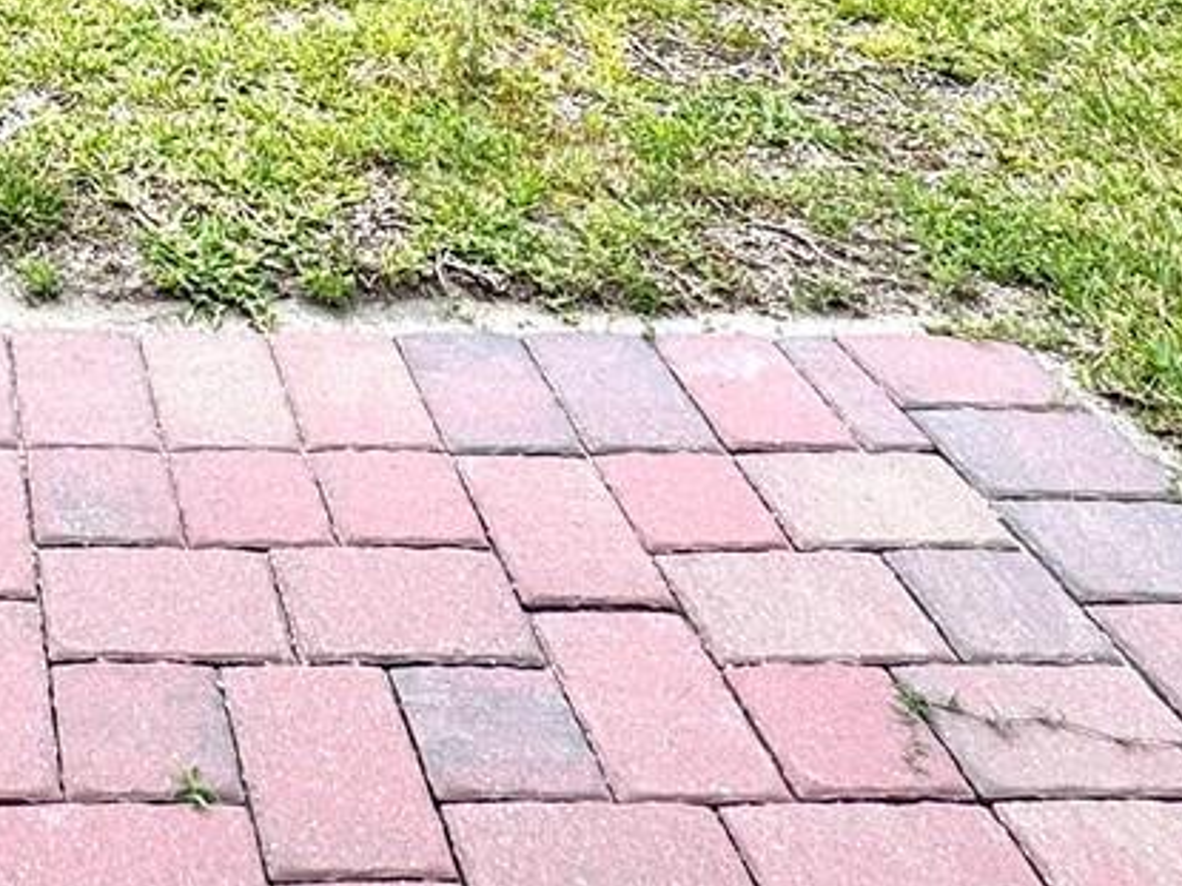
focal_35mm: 54
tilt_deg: -4.1
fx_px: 1843
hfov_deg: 32.0
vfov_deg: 21.3
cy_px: -547
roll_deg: -1.3
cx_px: -74
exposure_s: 1/734
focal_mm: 2.22
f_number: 2.2
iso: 50
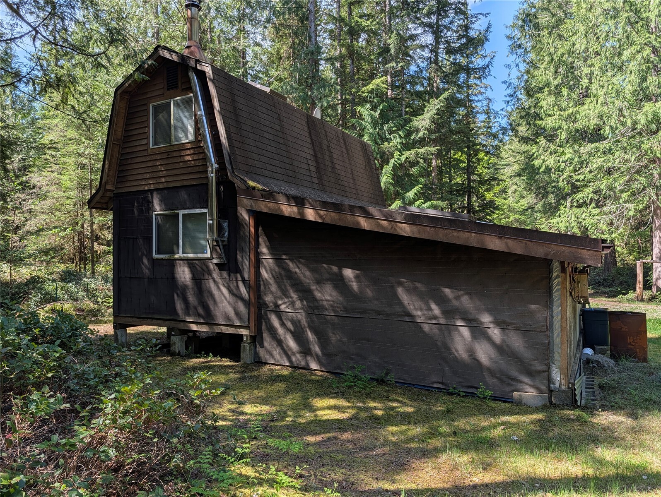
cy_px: 248
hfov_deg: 71.5
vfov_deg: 56.9
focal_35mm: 24
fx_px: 459
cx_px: 330
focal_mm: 6.9
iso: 20
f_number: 1.68
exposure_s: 1/1488
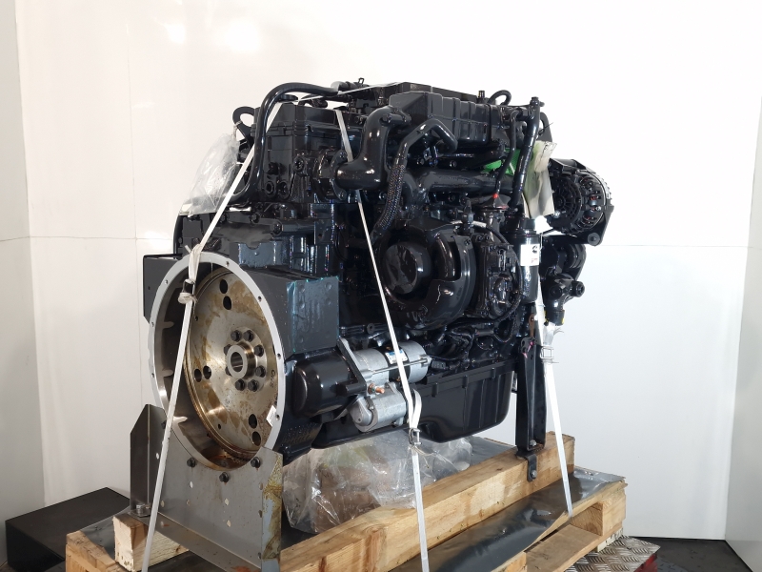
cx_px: 381
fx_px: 506
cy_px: 286
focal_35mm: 23
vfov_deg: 58.9
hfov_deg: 73.9
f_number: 1.8
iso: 80
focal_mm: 6.4
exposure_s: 1/50
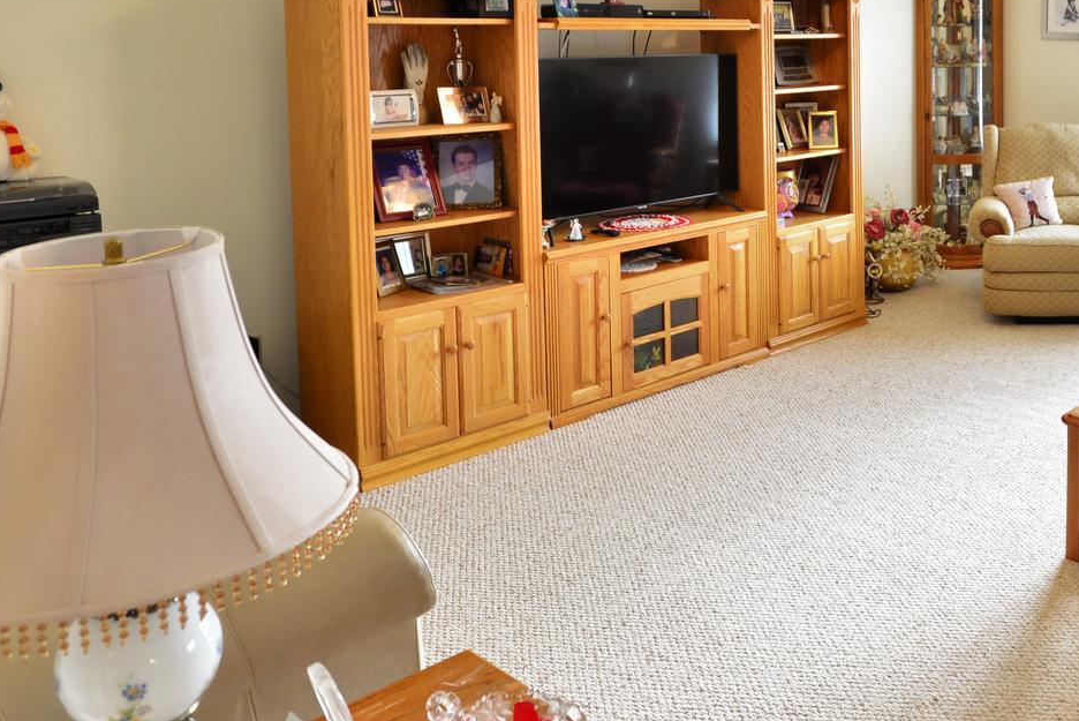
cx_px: 929
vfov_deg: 36.4
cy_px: 126
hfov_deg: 49.7
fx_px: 1049
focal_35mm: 35
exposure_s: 1/30
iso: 640
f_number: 4
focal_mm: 16
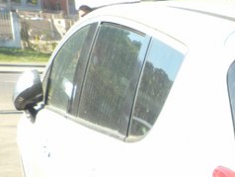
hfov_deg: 19.8
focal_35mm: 84
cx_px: 364
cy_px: 234
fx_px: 571
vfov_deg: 16.6
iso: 125
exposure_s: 1/100
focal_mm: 4.5
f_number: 4
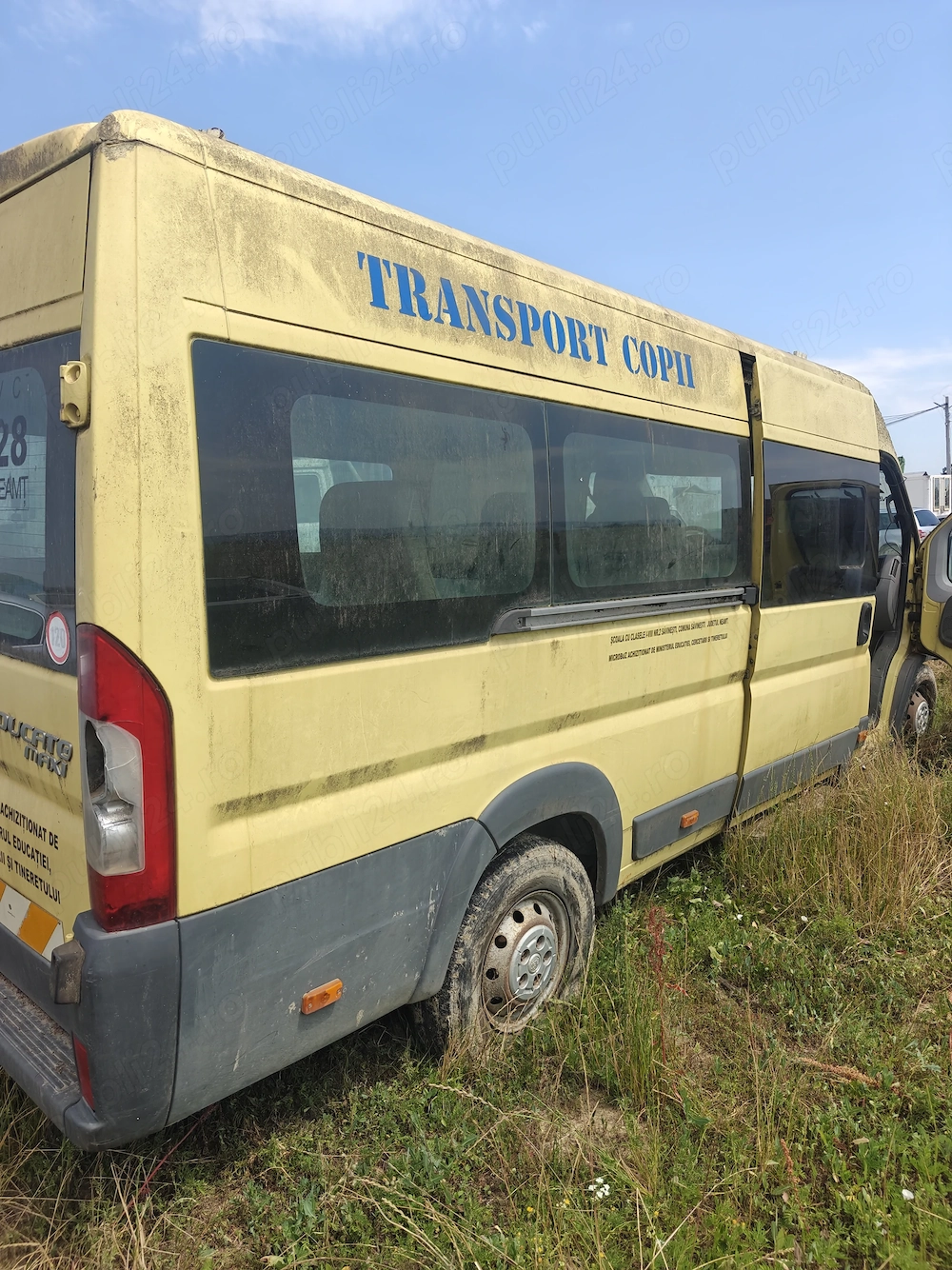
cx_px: 476
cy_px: 635
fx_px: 844
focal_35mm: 23
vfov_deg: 73.9
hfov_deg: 58.9
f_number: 1.6
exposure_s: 1/1526
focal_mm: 6.06
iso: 50
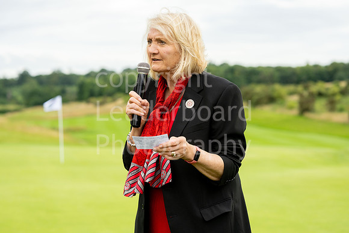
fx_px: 824
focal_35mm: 85
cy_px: 116
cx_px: 174
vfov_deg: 16.1
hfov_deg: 23.9
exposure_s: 1/640
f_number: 4
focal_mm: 85
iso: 400
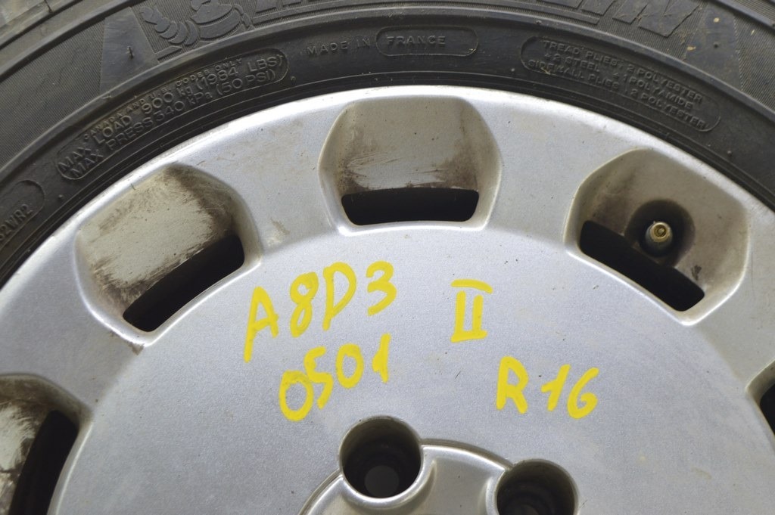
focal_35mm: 68
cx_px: 388
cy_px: 258
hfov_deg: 29.9
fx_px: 1452
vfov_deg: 20.1
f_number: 5.6
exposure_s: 1/20
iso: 400
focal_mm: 45
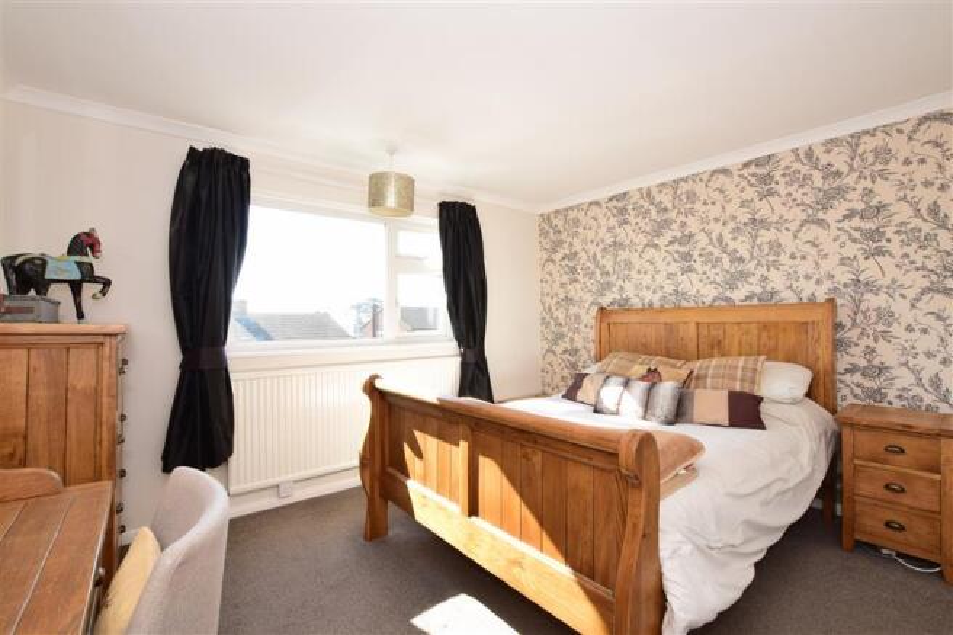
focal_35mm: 15
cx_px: 476
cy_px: 318
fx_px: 397
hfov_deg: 100.4
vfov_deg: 77.3
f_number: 16
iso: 400
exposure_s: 1/30
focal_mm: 10
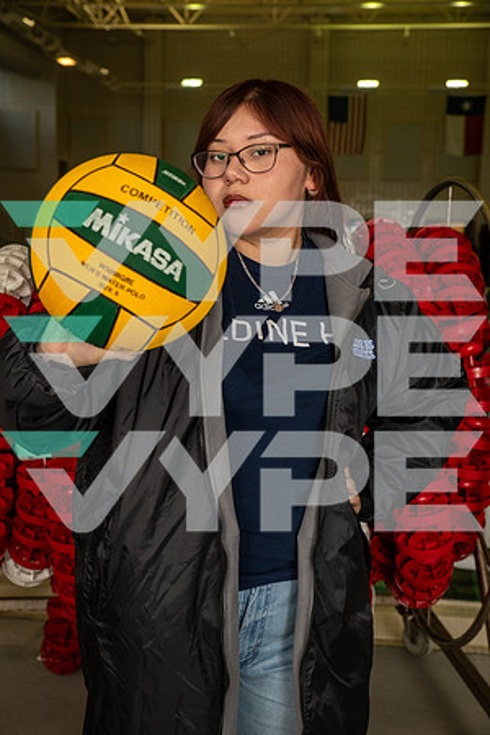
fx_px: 1123
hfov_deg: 24.6
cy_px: 368
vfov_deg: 36.2
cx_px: 245
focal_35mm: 55
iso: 500
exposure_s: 1/250
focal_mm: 55
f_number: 7.1
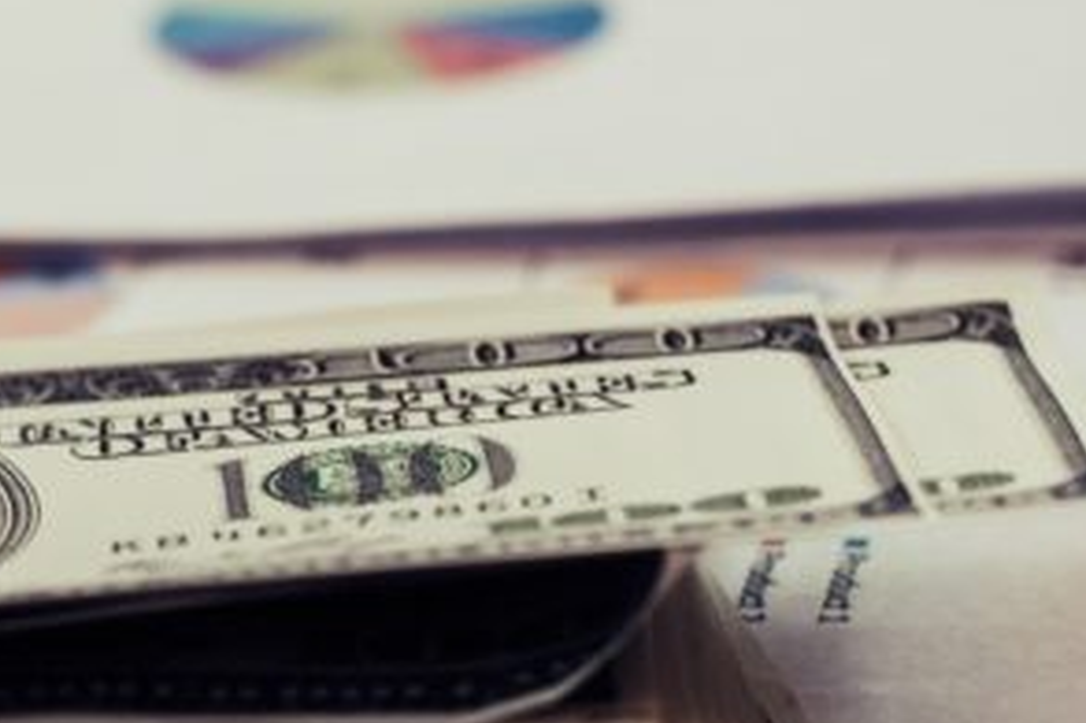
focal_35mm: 175
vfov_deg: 7.8
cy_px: 532
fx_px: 5276
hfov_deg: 11.6
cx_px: -30
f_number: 3.5
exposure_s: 1/160
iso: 320
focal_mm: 50
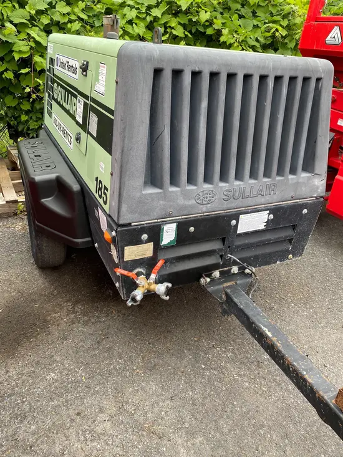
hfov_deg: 53.1
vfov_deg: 67.3
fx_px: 343
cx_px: 172
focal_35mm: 26
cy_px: 228
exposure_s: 1/122
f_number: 1.8
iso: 32
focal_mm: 4.25
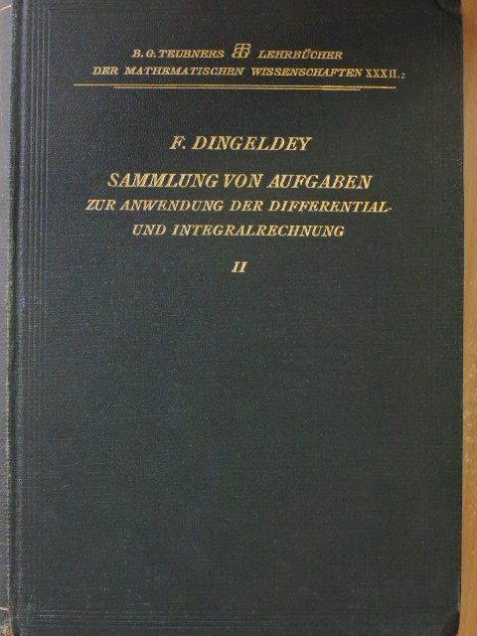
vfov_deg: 29.8
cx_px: 238
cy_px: 318
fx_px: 1194
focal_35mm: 65
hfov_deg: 22.6
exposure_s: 1/80
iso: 1600
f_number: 4.2
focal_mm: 11.6
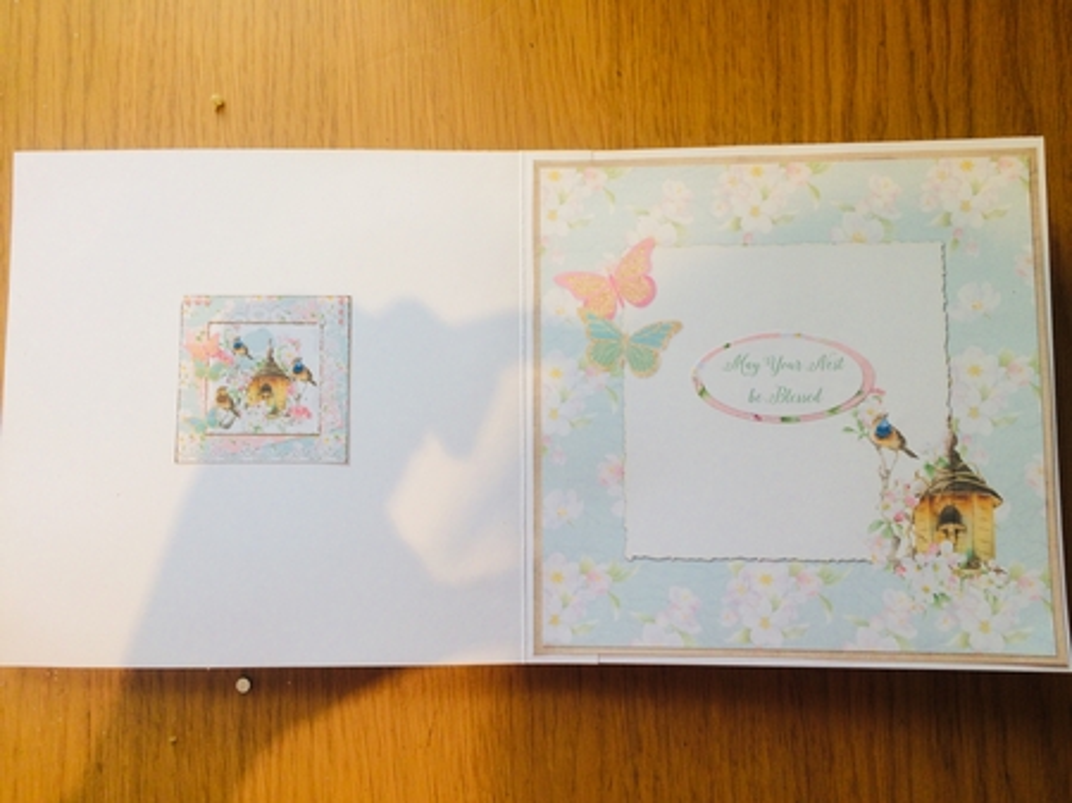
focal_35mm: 29
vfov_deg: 48.2
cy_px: 402
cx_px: 536
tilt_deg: -85.4
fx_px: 898
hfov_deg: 61.7
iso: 64
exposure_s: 1/100
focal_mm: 4.15
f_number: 2.2
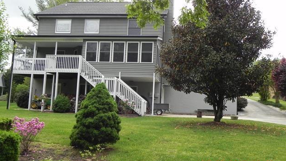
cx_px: 145
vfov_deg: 32.0
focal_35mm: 37
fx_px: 281
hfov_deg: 54.0
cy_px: 77
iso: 160
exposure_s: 1/248
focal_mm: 5.9
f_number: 5.6
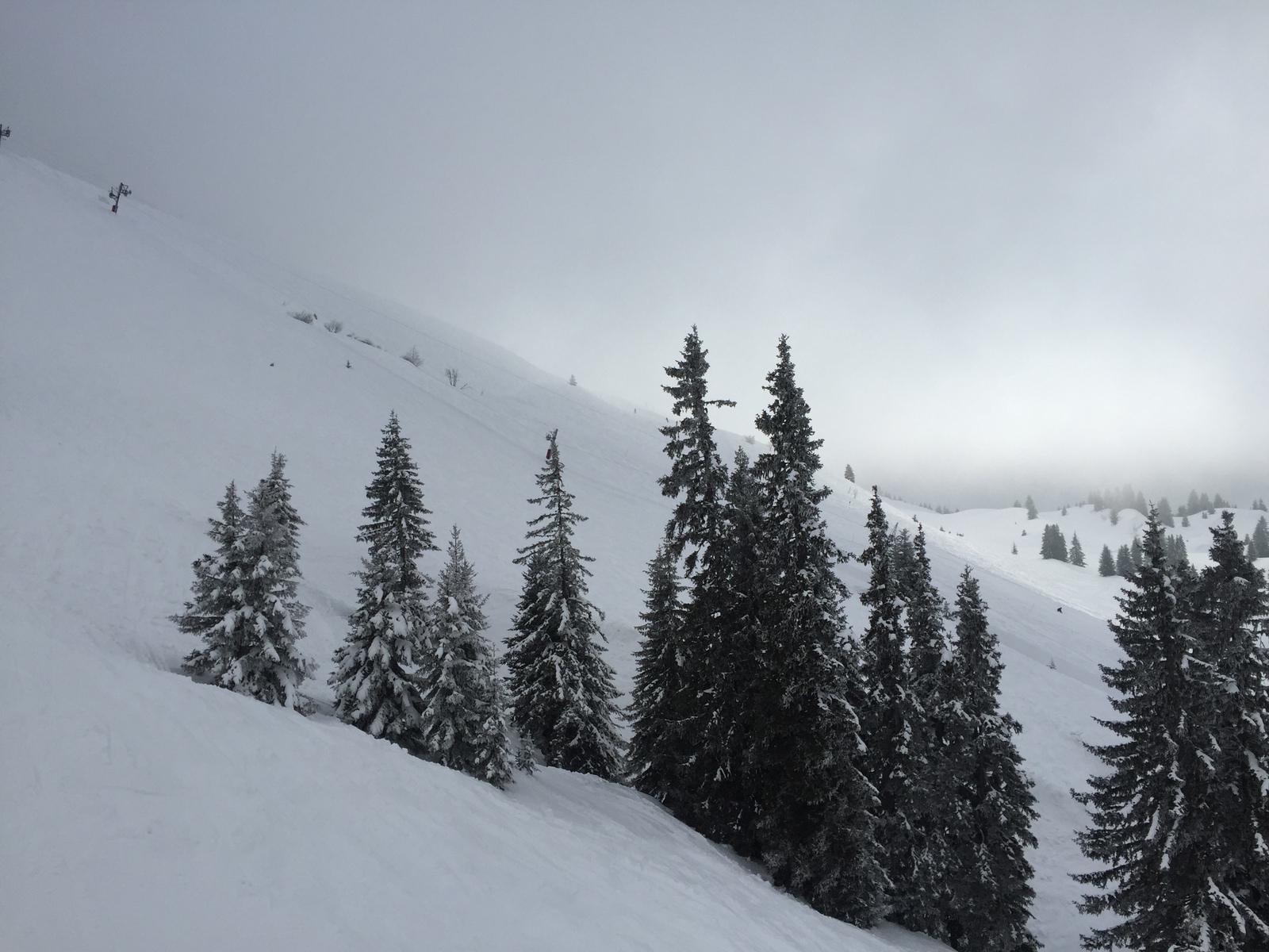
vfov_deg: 48.2
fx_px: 1063
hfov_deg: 61.7
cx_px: 634
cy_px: 476
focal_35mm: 29
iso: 32
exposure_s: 1/3968
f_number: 2.2
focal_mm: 4.15
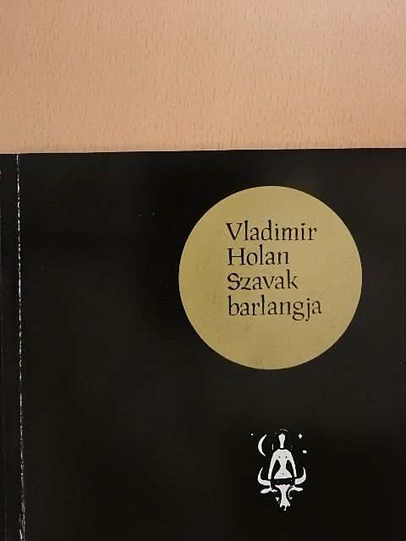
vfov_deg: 42.1
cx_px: 203
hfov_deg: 32.2
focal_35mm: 45
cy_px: 270
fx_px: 704
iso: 1600
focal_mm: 8.1
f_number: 4
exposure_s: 1/80
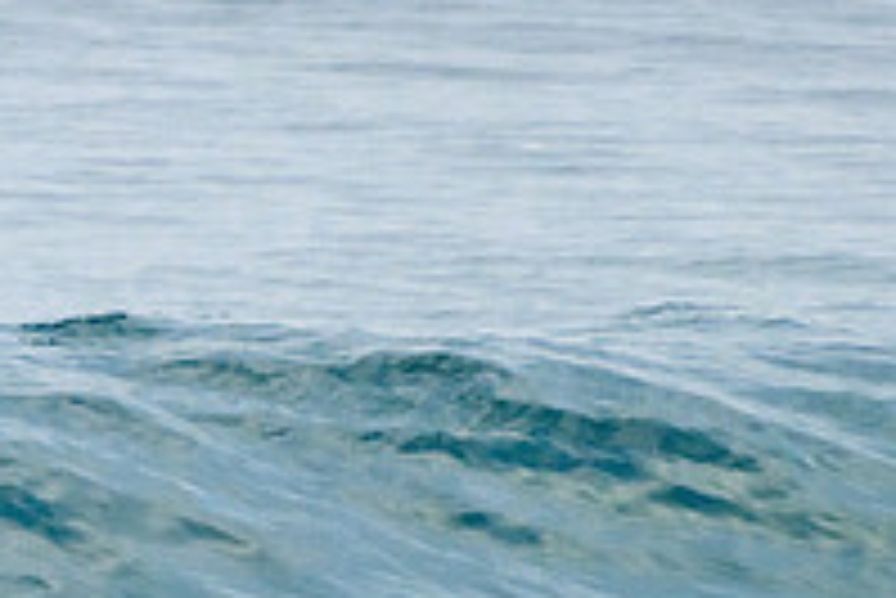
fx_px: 39825
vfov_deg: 0.9
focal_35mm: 1599
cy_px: 517
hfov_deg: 1.3
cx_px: 83
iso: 500
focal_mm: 400
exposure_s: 1/1250
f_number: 5.6
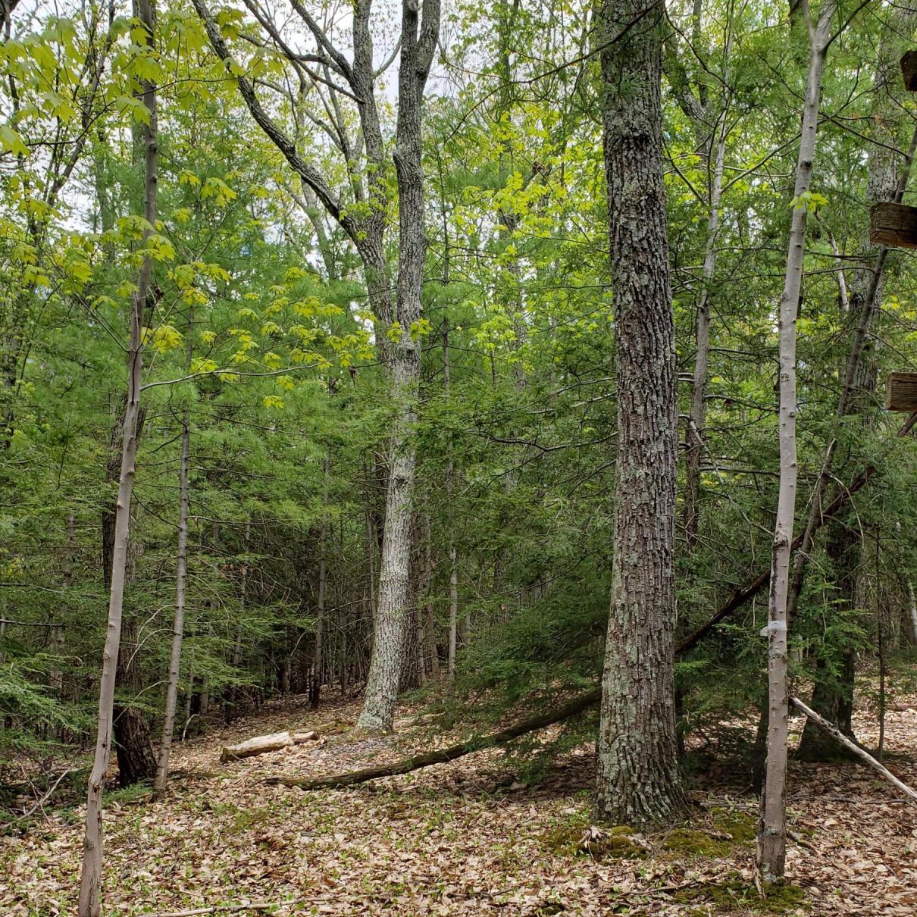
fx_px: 1139
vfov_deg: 43.2
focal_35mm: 38
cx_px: 459
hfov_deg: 43.9
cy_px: 621
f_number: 2.4
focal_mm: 4.3
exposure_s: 1/186
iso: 50
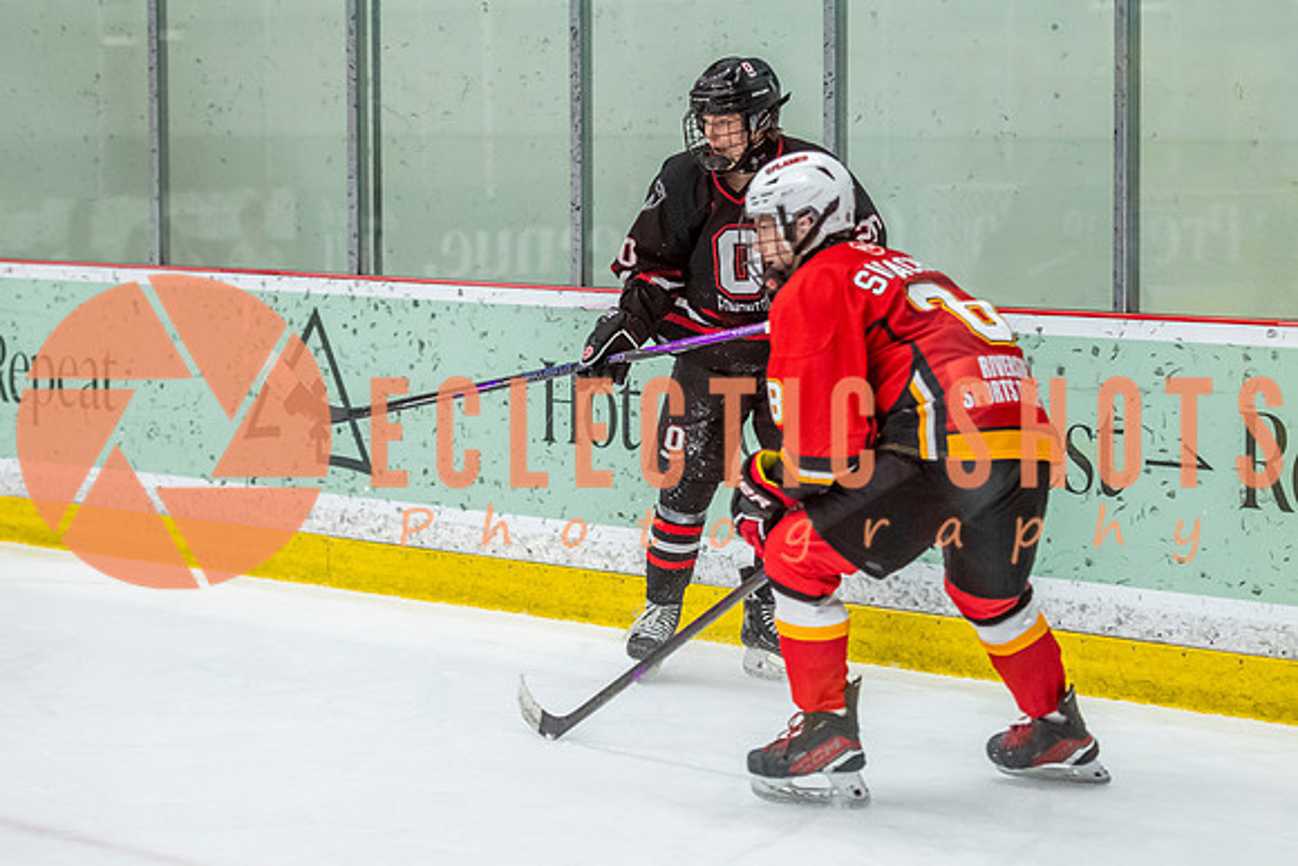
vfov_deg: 10.1
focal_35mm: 135
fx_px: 4885
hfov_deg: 15.1
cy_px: 392
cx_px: 714
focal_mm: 98
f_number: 3.2
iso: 2000
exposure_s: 1/640
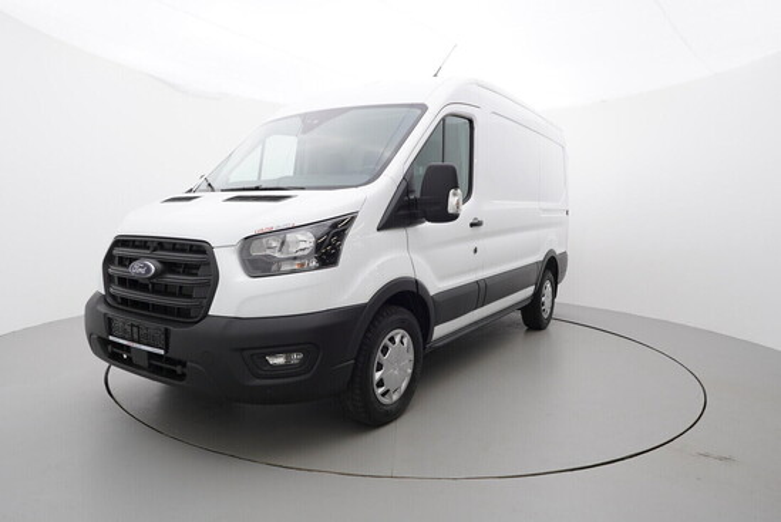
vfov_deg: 56.2
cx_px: 390
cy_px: 261
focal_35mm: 22
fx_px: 488
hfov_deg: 77.3
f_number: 5.6
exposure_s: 1/80
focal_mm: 15
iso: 200
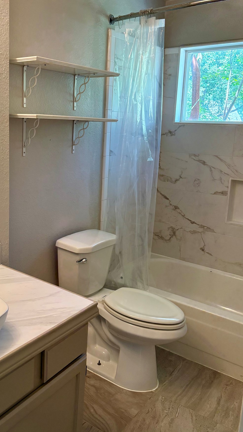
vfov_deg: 59.3
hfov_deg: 35.0
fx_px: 378
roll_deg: -1.8
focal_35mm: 33
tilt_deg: -9.3
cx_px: 67
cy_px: 187
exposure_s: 1/120
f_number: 1.6
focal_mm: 5.96
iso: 200
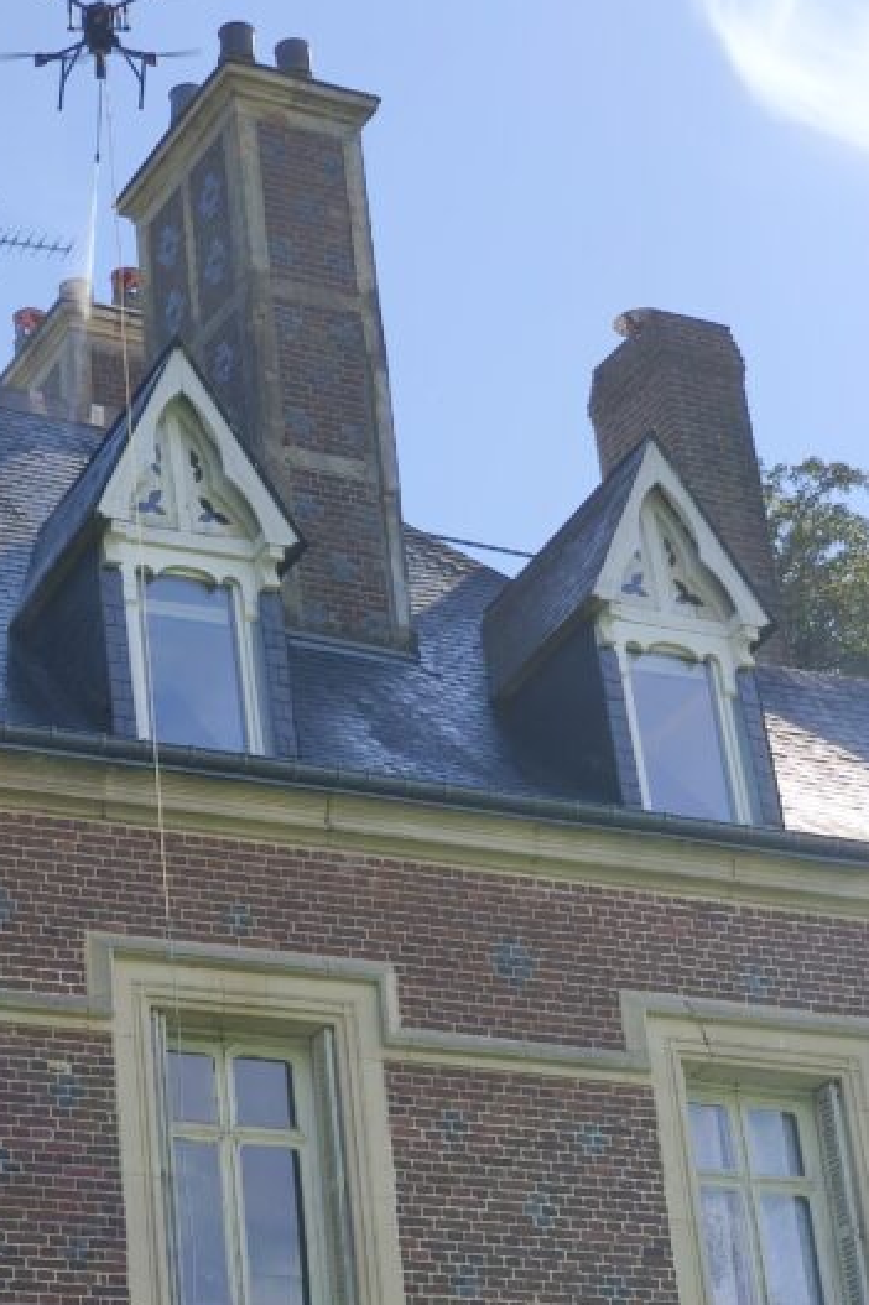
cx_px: 205
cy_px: 780
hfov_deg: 13.5
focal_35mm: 101
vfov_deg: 20.2
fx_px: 3659
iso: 50
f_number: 1.9
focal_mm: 7.1
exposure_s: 1/858
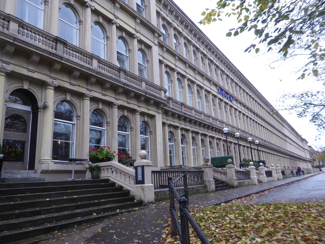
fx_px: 253
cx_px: 162
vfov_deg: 51.4
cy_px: 122
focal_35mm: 27
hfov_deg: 65.3
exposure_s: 1/125
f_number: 3.4
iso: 160
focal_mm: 4.7
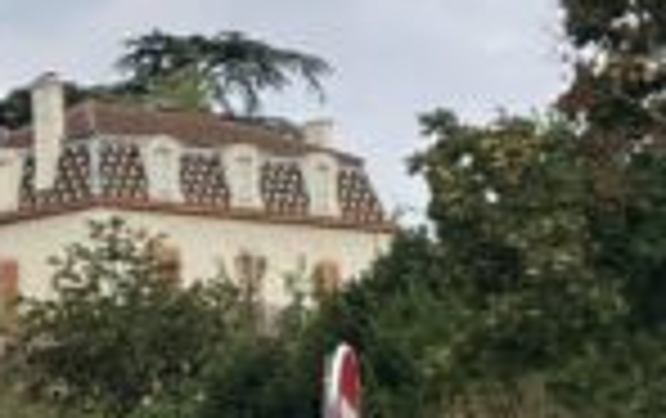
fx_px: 3727
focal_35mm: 205
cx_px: -630
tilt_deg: +4.1
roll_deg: +0.7
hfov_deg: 9.6
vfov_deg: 6.3
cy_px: 670
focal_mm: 3.99
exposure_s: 1/1080
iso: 32
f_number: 1.8
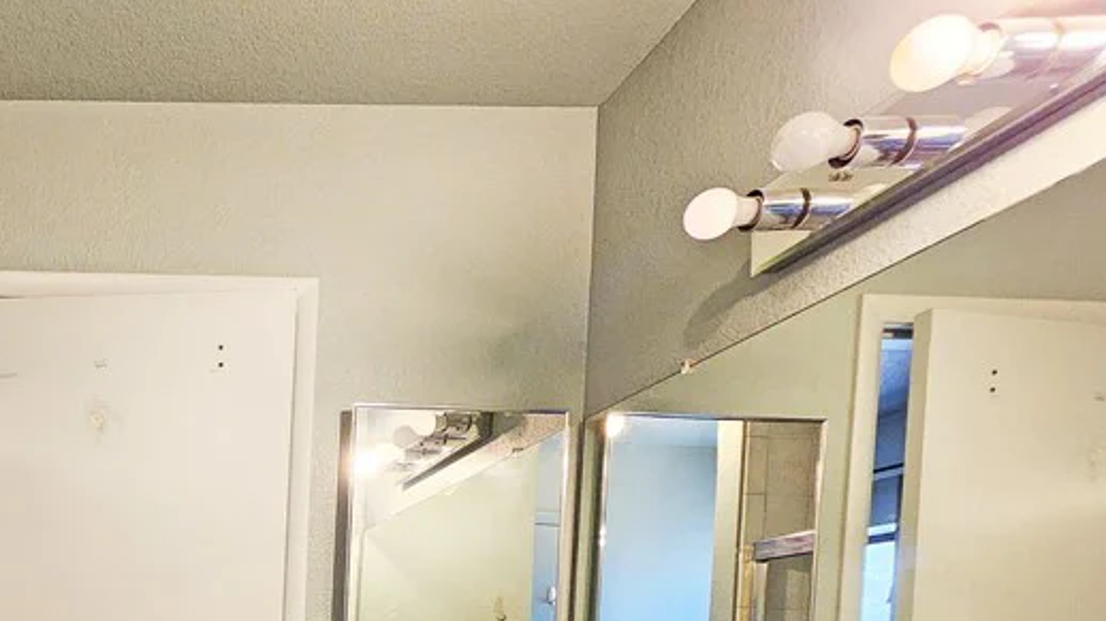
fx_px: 821
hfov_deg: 56.0
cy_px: 700
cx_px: 60
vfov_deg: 35.0
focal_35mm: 28
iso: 320
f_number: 2.2
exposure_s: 1/40
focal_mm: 2.2
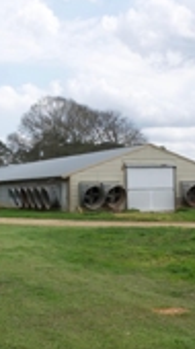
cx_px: 69
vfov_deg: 34.9
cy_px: 199
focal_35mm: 60
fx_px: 554
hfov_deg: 19.9
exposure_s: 1/200
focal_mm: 24
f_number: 16
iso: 400
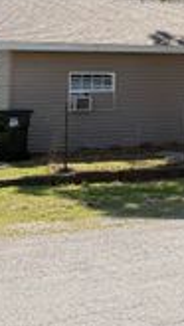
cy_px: 31
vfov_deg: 25.9
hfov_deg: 15.3
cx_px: 133
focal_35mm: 79
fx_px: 684
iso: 100
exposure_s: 1/2169
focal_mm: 6.76
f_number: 1.78
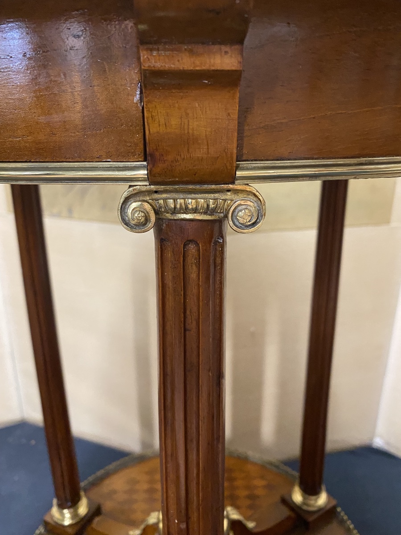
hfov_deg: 53.1
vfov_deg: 67.3
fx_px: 402
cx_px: 200
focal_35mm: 26
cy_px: 268
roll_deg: -0.8
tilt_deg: -17.6
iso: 500
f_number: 1.8
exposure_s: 1/50
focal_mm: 4.25
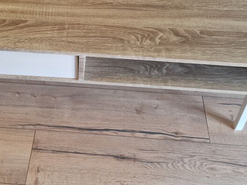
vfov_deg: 32.1
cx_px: 91
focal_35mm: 44
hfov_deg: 42.6
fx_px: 314
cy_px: 42
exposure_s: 1/50
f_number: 1.8
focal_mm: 5.4
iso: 640
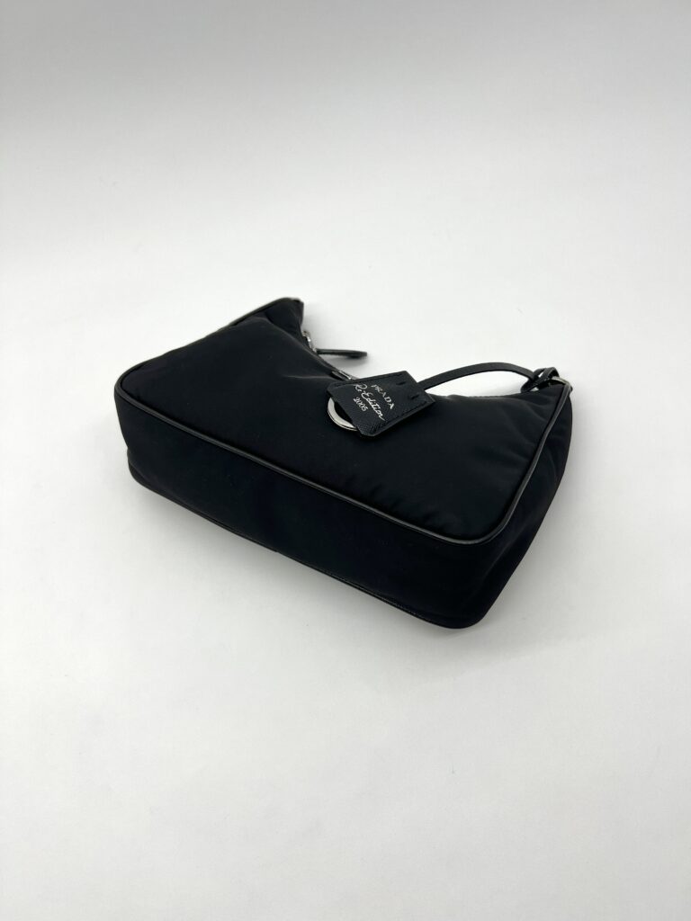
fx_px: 692
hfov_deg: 53.1
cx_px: 346
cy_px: 460
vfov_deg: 67.3
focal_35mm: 26
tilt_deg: -53.2
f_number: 1.5
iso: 50
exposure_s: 1/376
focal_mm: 5.7
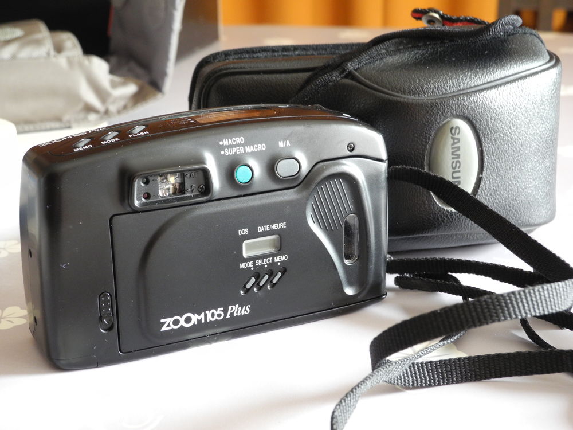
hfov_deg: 31.7
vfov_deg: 24.0
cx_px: 286
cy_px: 215
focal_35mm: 61
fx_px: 1010
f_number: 3.5
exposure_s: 1/23.8
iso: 400
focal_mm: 13
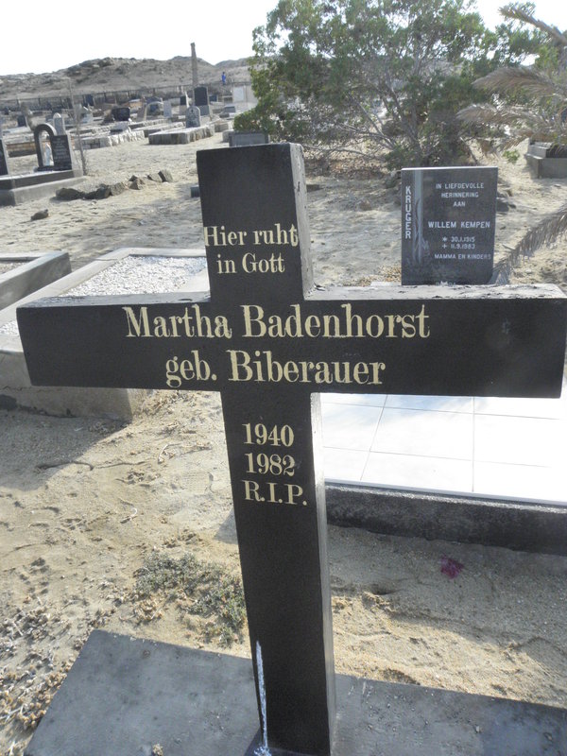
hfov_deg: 53.1
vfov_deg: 67.3
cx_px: 284
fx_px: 568
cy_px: 378
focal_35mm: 26
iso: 200
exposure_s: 1/400
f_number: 5.6
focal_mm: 4.6
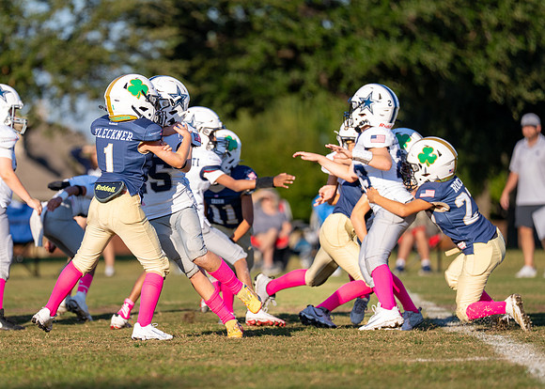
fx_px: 4568
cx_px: 166
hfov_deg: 6.8
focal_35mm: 295
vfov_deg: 4.9
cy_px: 207
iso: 200
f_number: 2.8
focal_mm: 200
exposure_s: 1/2500
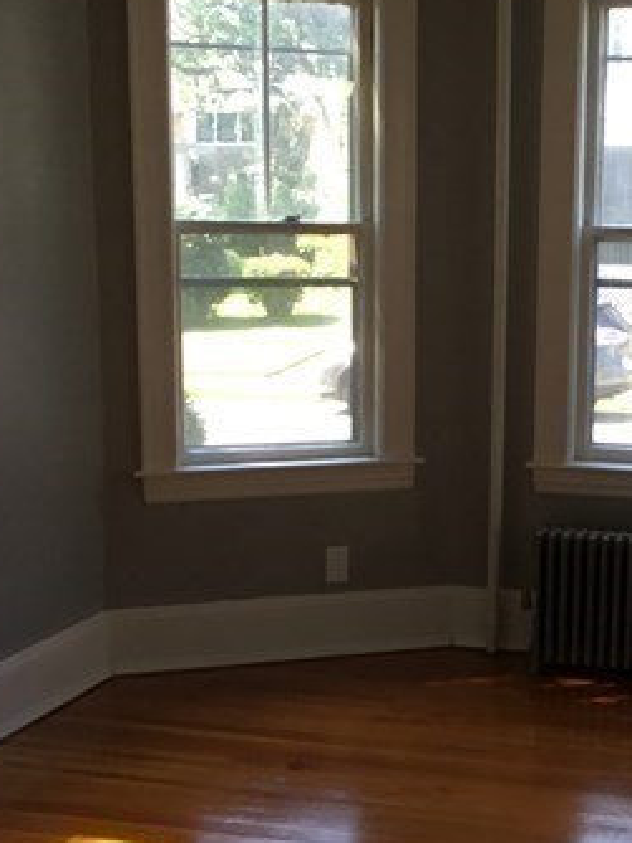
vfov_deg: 27.2
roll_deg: -0.1
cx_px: 486
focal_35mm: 71
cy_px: 566
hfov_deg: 20.5
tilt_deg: -12.4
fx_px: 1729
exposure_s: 1/60
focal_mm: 3.3
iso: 32
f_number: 2.4
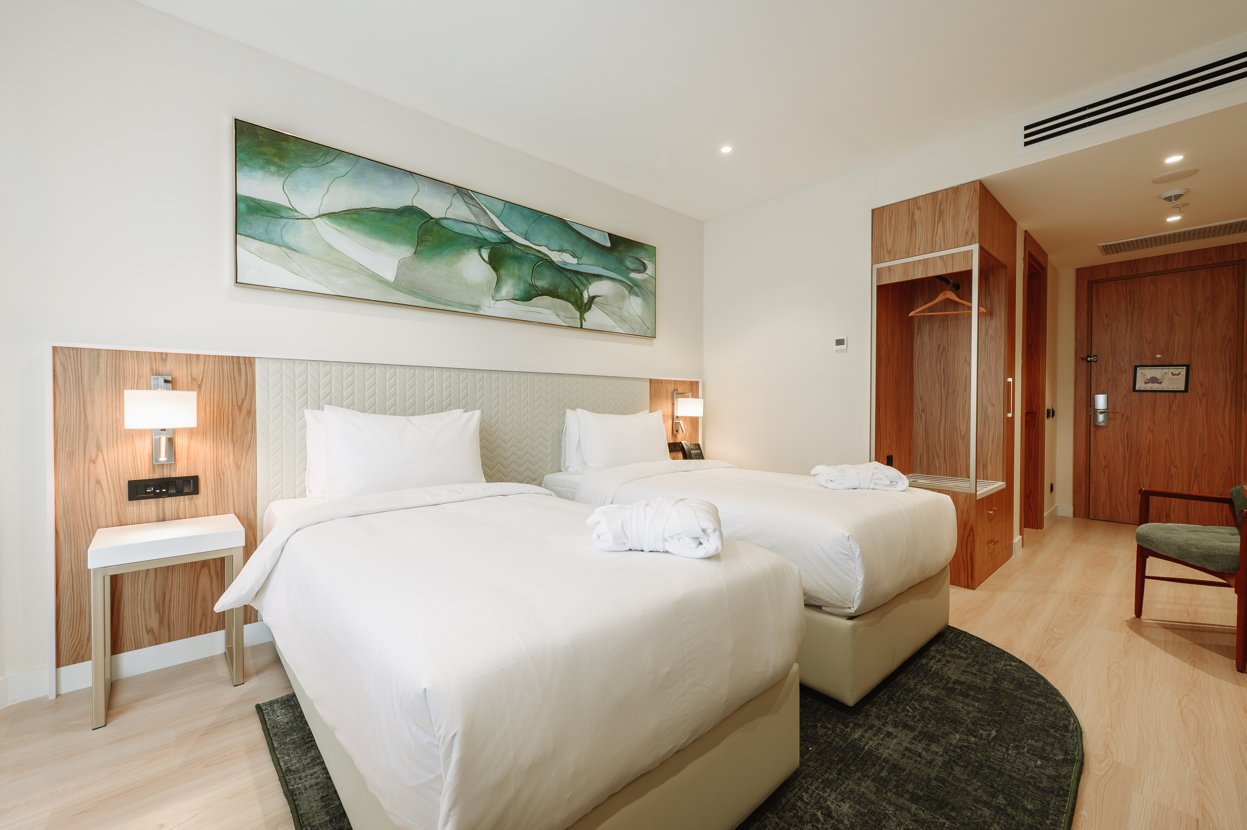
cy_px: 415
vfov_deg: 81.1
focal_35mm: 14
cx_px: 624
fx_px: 485
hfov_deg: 104.3
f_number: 9
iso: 160
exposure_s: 1/6
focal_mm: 14
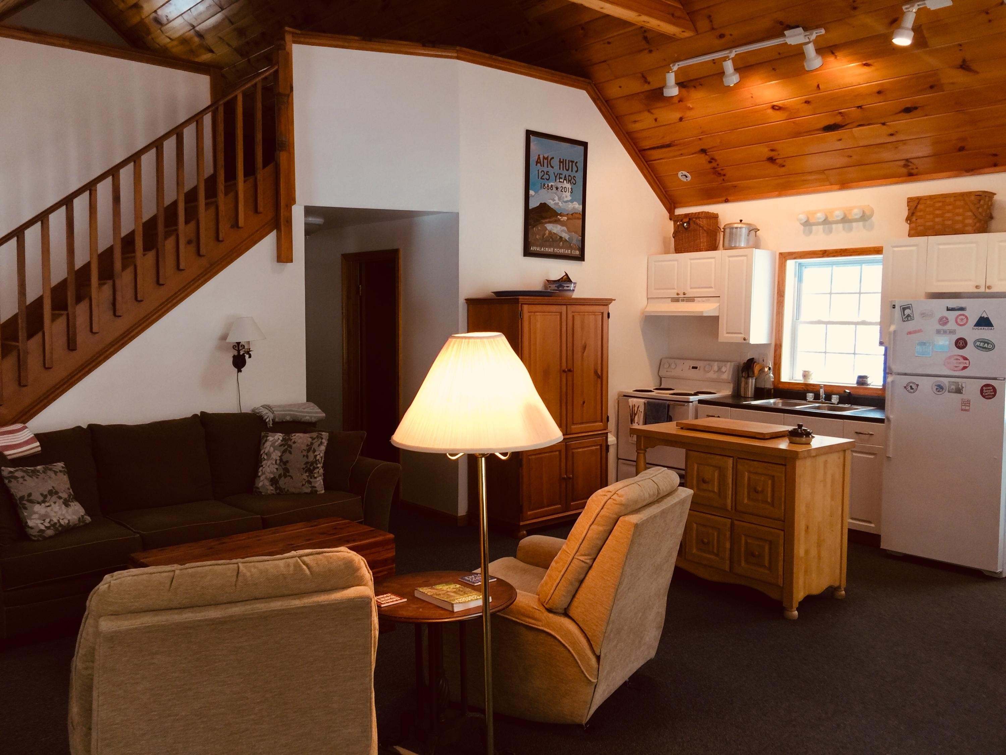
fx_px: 843
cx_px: 503
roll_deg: -1.2
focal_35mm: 29
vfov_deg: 48.2
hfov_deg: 61.7
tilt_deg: -5.1
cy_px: 378
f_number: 2.2
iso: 32
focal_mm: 4.15
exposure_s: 1/15
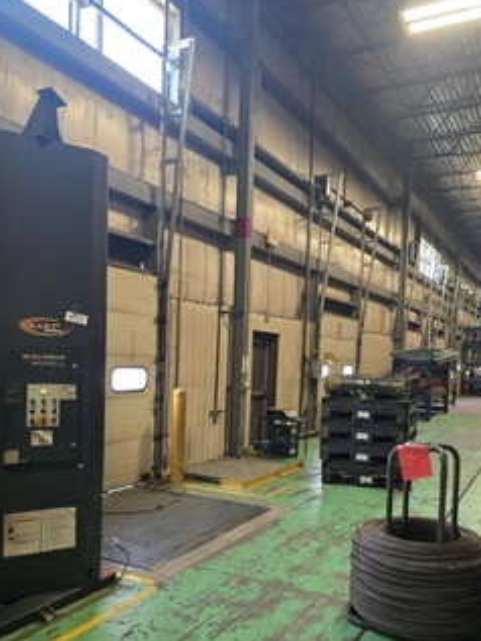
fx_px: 537
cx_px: 295
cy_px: 378
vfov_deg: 61.2
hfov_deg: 47.9
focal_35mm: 29
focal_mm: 6.3
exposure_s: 1/120
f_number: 1.7
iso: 1000
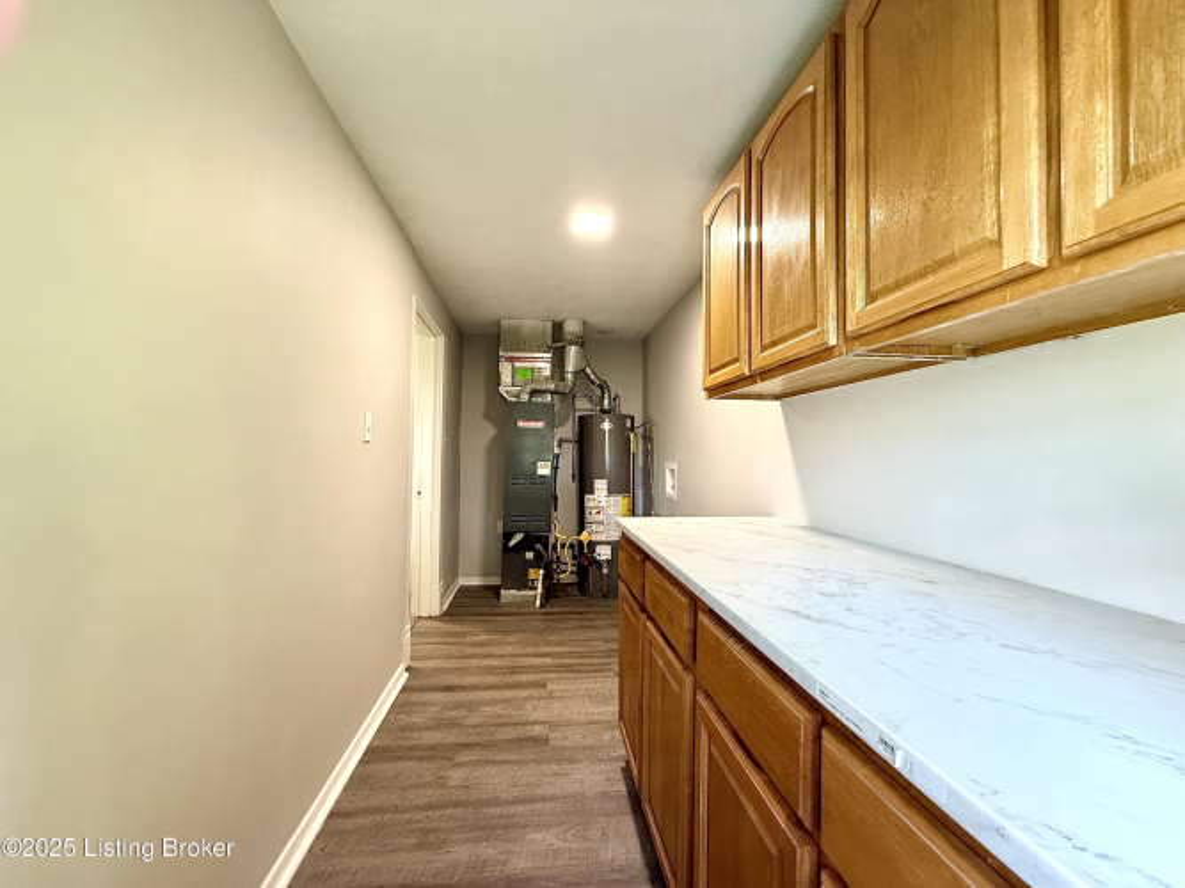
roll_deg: -1.2
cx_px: 592
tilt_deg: +1.8
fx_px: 479
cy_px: 444
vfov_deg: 85.7
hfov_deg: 102.1
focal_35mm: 14
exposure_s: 1/60
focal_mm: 2.22
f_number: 2.2
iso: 250
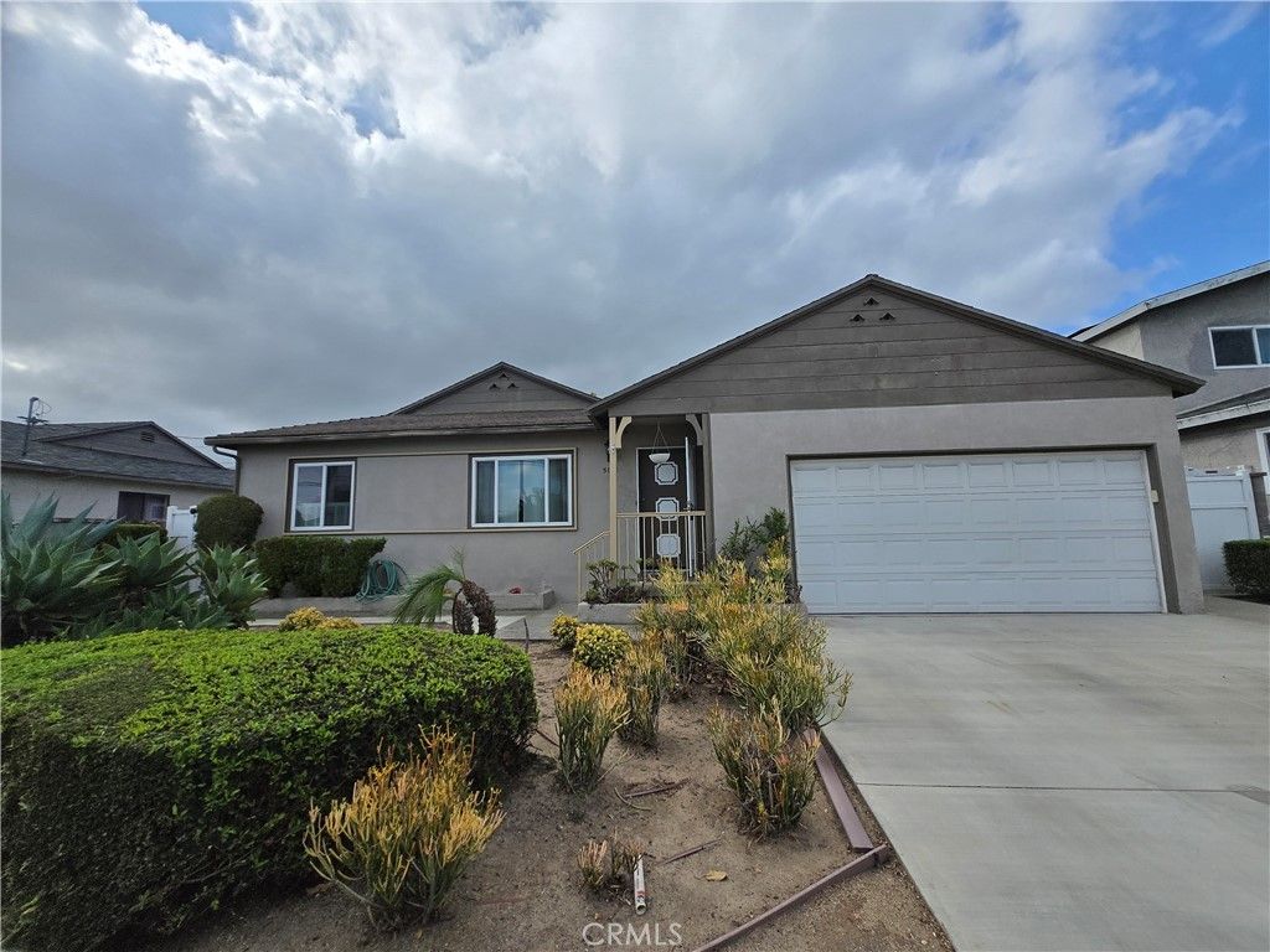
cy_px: 476
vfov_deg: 89.9
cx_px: 635
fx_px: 477
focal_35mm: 13
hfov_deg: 106.2
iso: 25
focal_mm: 1.7
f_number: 2.2
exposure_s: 1/1654
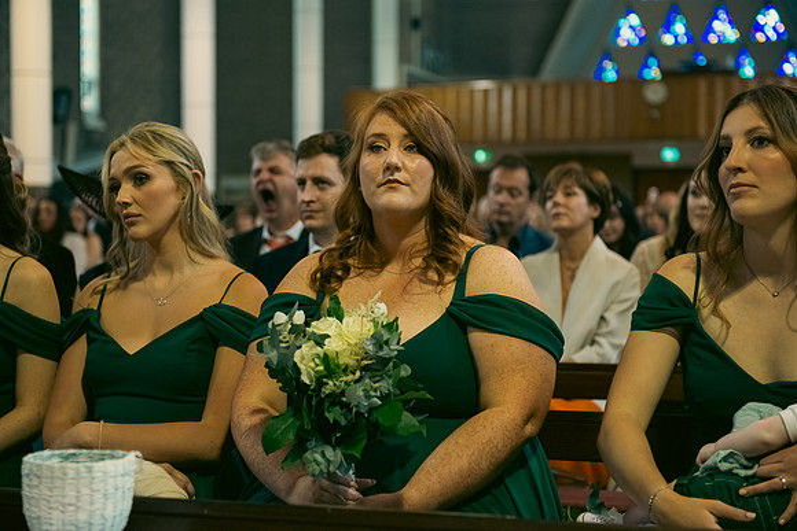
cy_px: 266
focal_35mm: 70
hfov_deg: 28.8
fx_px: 1550
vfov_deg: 19.5
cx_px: 398
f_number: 3.5
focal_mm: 70
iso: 1000
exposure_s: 1/160
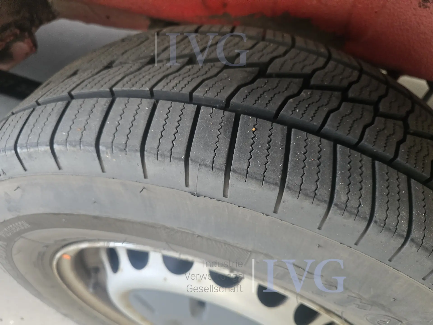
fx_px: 288
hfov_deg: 73.9
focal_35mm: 23
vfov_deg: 58.9
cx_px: 216
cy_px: 162
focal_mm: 6.3
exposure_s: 1/120
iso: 800
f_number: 1.7
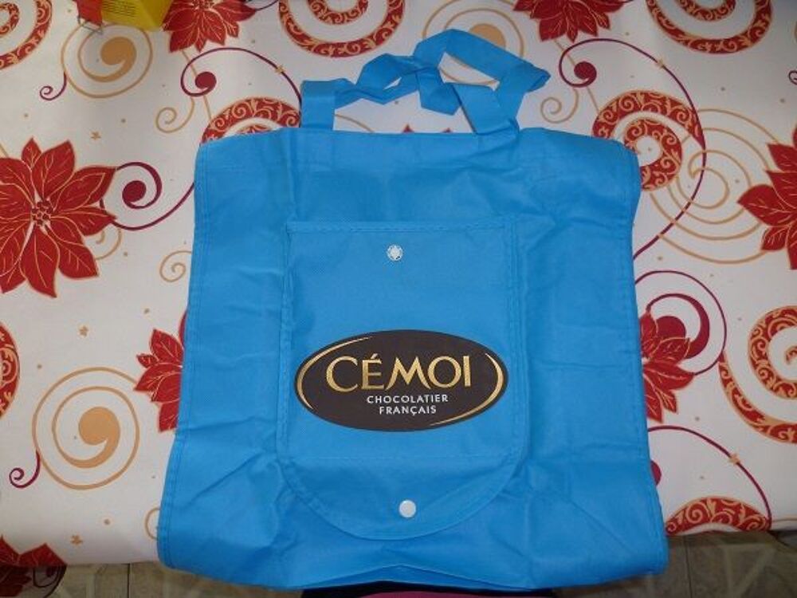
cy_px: 299
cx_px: 398
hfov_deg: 63.4
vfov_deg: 49.7
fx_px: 645
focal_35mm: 28
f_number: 2.8
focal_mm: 5
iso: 100
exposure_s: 1/30
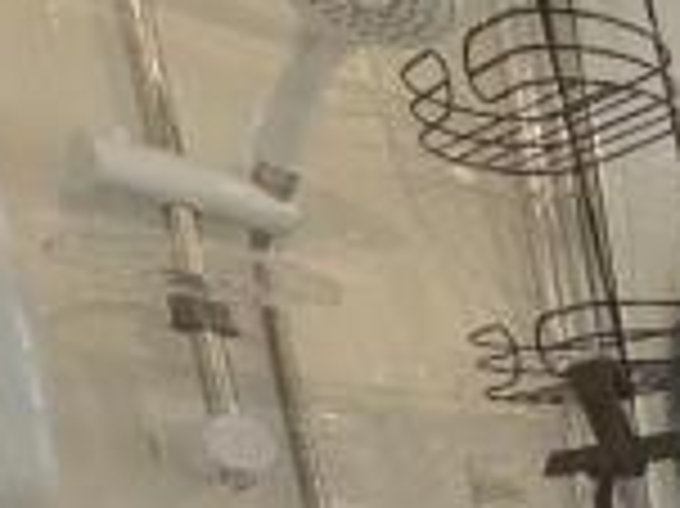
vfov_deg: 21.3
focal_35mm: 54
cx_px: 1299
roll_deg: +2.0
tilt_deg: -11.9
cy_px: 820
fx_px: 1060
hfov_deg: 20.5
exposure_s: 1/100
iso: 200
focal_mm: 2.22
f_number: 2.2
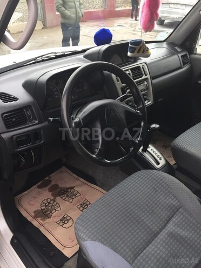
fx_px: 225
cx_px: 100
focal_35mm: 29
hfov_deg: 48.2
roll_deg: -0.3
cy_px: 134
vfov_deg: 61.7
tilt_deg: -32.6
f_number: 2.2
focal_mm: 4.15
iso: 50
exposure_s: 1/100
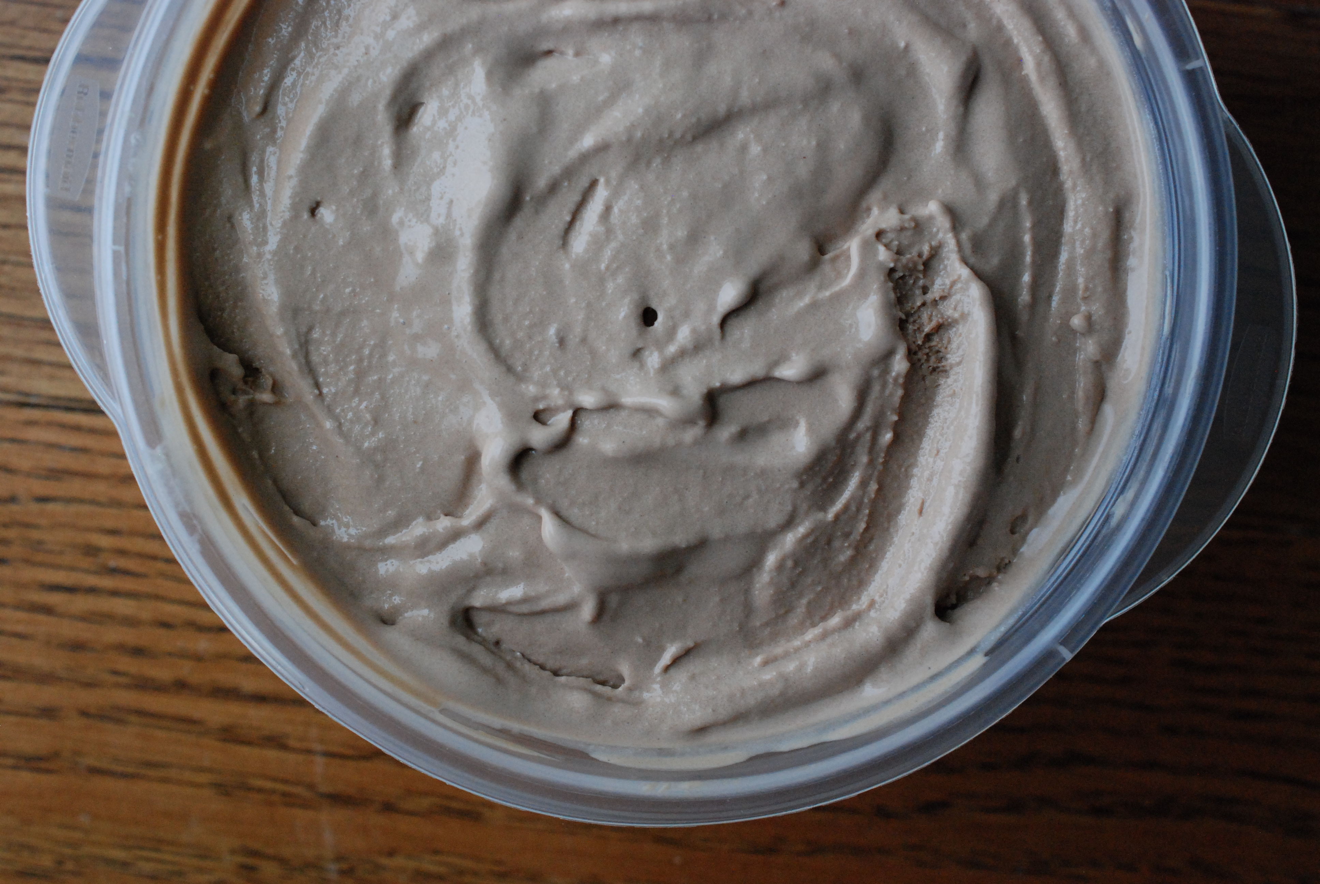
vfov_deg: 22.7
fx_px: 2203
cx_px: 660
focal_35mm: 60
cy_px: 442
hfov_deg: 33.4
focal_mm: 40
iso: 1250
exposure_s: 1/125
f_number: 7.1
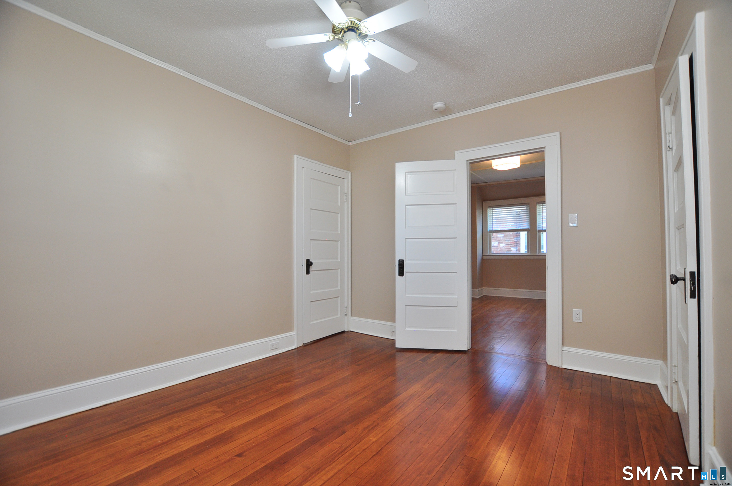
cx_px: 366
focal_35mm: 15
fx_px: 305
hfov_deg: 100.5
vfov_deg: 77.2
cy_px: 243
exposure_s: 1/100
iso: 500
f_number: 4
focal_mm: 10
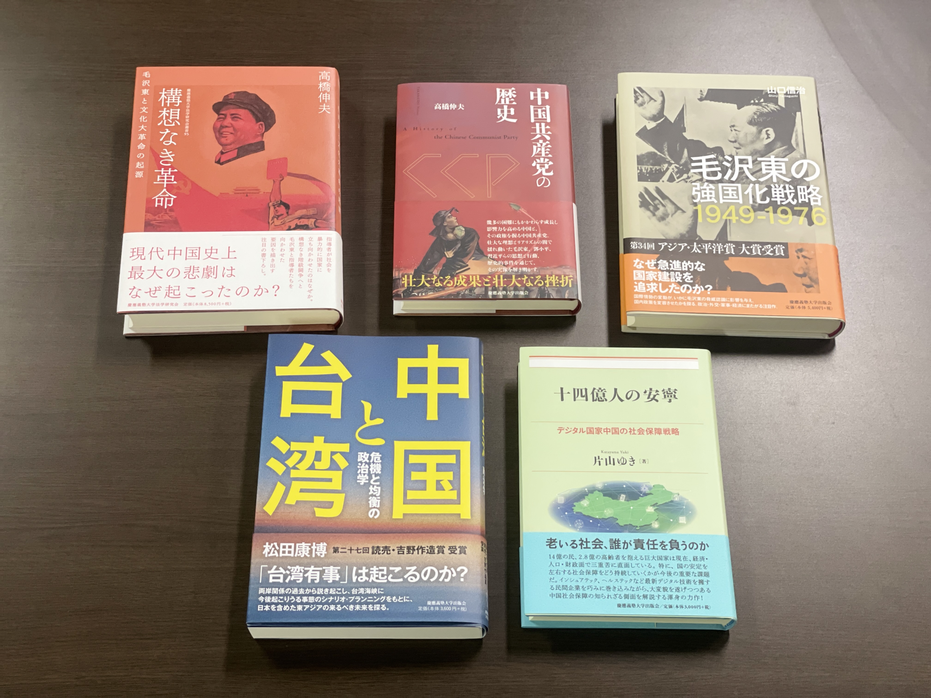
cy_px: 349
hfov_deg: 36.8
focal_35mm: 52
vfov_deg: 28.0
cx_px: 466
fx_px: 1399
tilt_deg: -61.9
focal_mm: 6
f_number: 2
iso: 200
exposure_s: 1/33
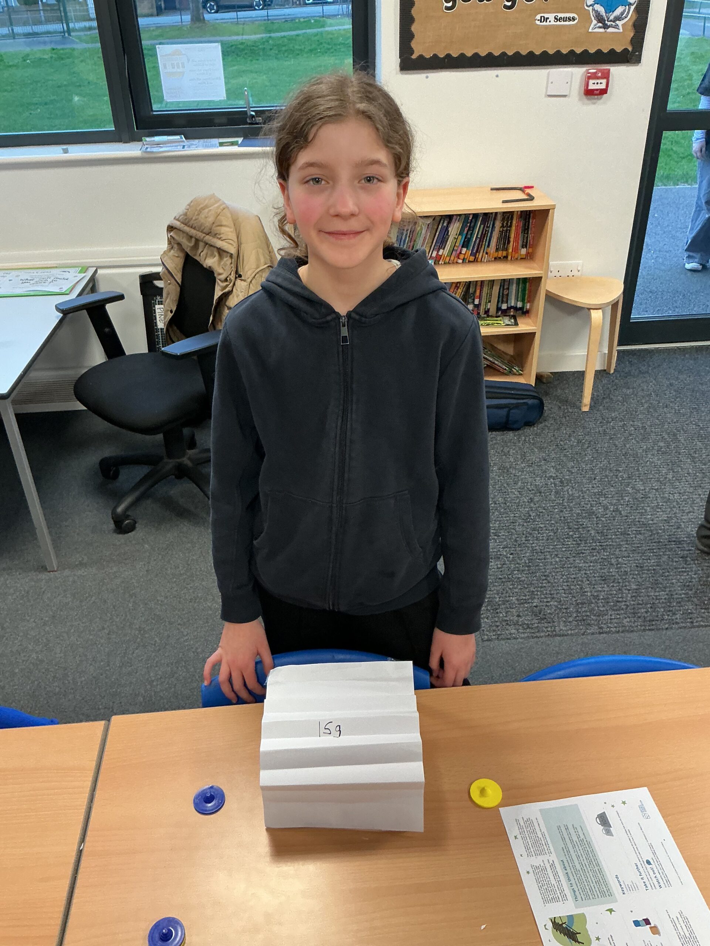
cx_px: 355
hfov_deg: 48.2
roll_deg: +2.0
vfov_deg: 61.7
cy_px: 473
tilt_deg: -33.0
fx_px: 793
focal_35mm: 29
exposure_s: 1/60
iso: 125
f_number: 1.8
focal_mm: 3
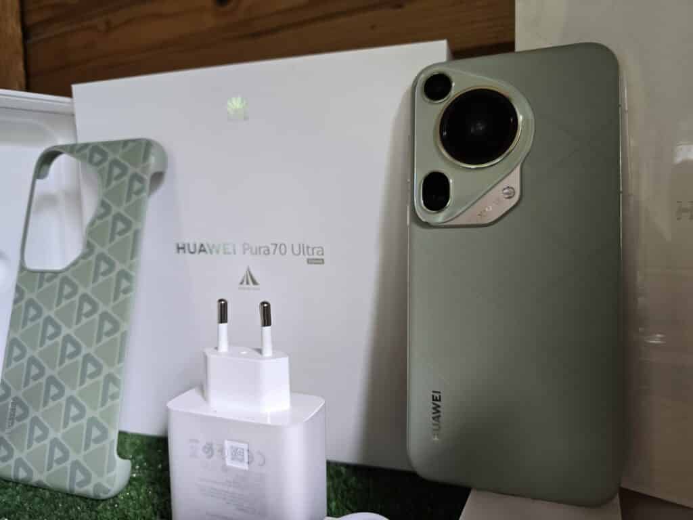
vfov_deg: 58.9
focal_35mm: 23
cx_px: 346
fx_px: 460
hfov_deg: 73.9
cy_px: 260
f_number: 1.7
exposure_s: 1/100
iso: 160
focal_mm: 6.3
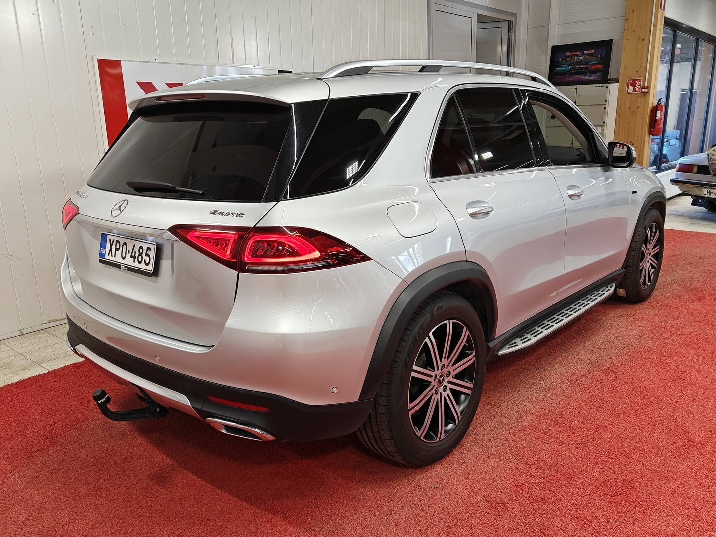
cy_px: 268
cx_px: 358
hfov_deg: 61.7
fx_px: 600
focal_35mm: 29
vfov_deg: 48.2
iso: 80
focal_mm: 5.59
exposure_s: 1/100
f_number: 1.8
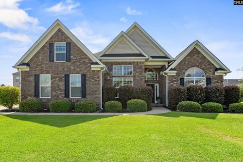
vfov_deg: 72.0
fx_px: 111
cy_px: 81
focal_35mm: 16
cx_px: 122
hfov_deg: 95.0
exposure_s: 1/320
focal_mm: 11
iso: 200
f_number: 6.3
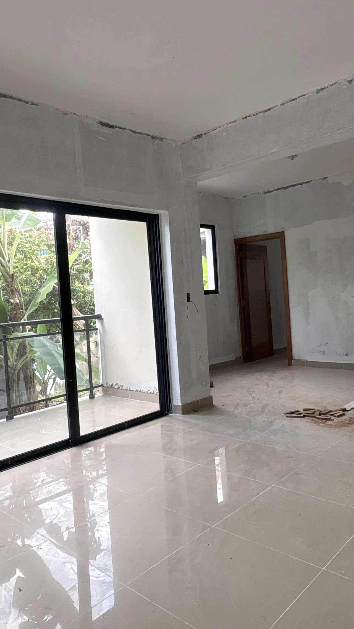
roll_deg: +3.8
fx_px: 451
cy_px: 301
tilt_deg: +0.2
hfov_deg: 42.9
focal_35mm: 27
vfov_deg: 69.8
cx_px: 174
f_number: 2.2
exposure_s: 1/115
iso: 64
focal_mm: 2.22
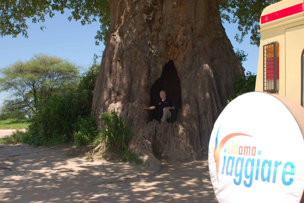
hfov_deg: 51.9
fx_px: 312
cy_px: 101
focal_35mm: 37
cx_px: 150
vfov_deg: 35.9
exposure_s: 1/500
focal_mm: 24
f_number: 5.6
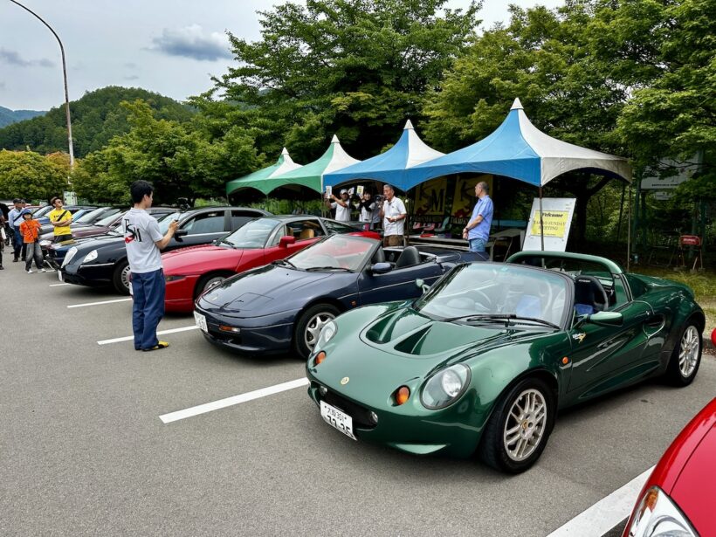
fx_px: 496
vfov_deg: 56.8
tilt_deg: -8.5
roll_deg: -0.1
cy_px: 268
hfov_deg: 71.6
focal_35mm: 24
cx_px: 358
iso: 80
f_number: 1.78
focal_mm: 6.86
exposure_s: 1/2469
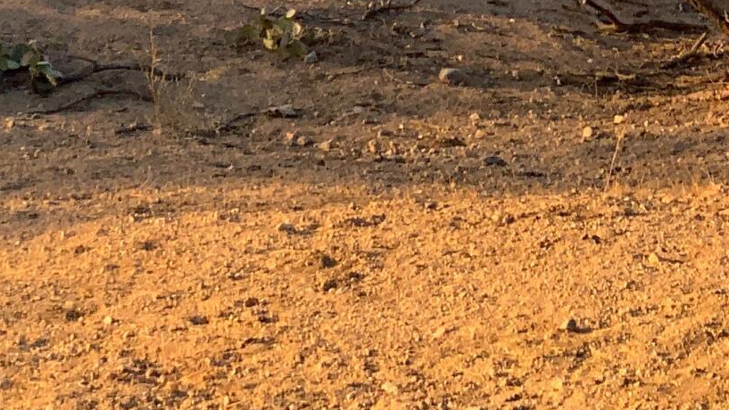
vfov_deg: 9.5
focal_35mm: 116
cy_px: -512
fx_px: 2243
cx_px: 28
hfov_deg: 18.1
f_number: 1.8
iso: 16
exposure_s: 1/568
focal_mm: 3
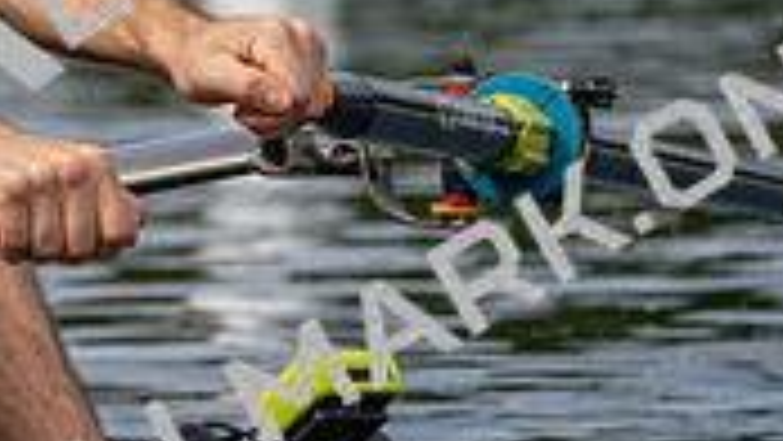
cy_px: -250
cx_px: -504
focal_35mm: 823
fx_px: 17092
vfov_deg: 1.5
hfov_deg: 2.6
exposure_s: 1/1600
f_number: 5.6
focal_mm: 236
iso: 320
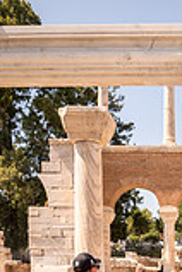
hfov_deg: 19.1
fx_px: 516
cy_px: 346
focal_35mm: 68
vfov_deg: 25.8
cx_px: 207
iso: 100
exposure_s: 1/200
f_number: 8
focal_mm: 24
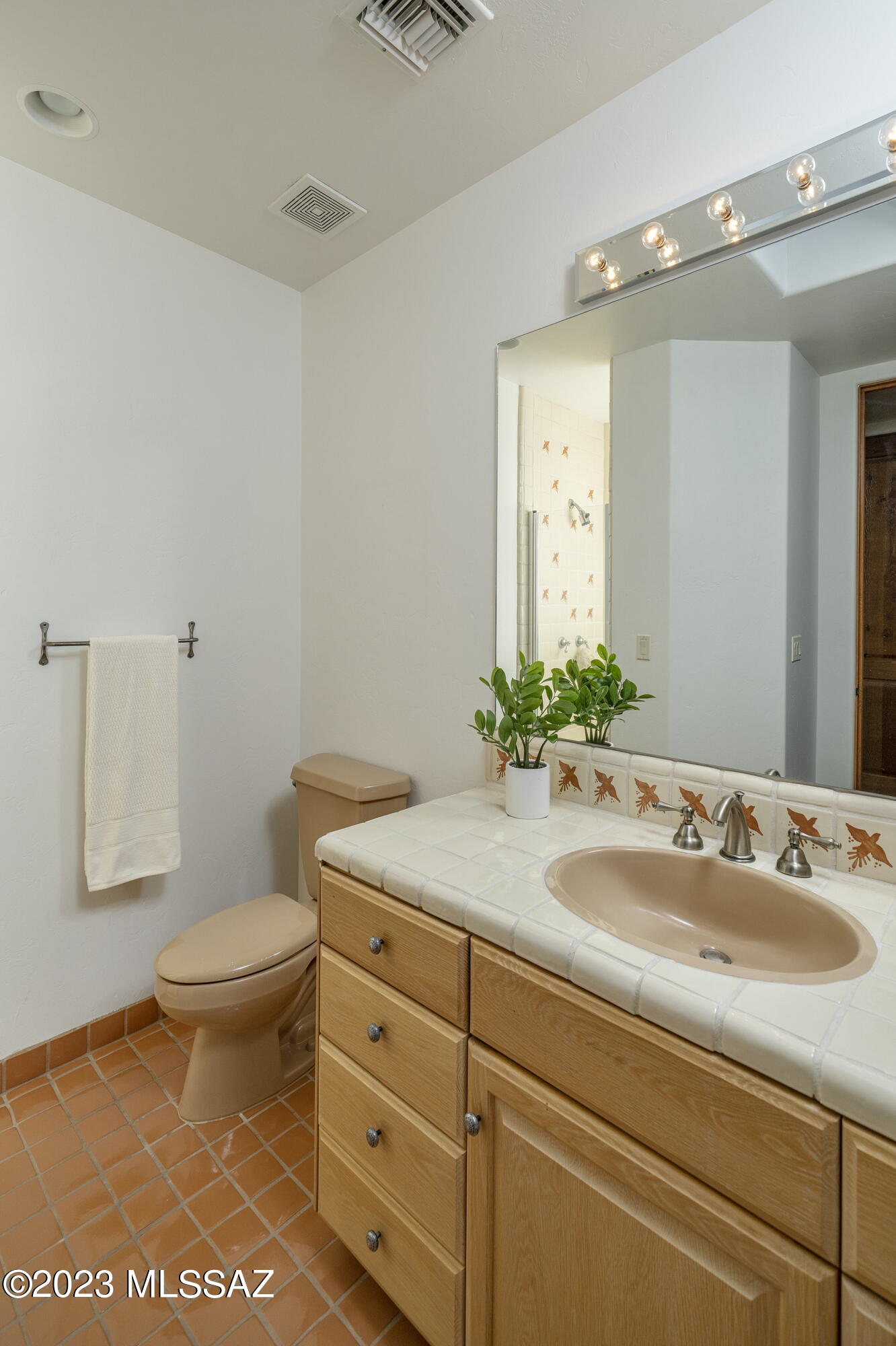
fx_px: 598
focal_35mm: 16
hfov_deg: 73.7
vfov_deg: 96.8
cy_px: 673
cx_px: 448
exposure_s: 1/100
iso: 200
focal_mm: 16
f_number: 7.1
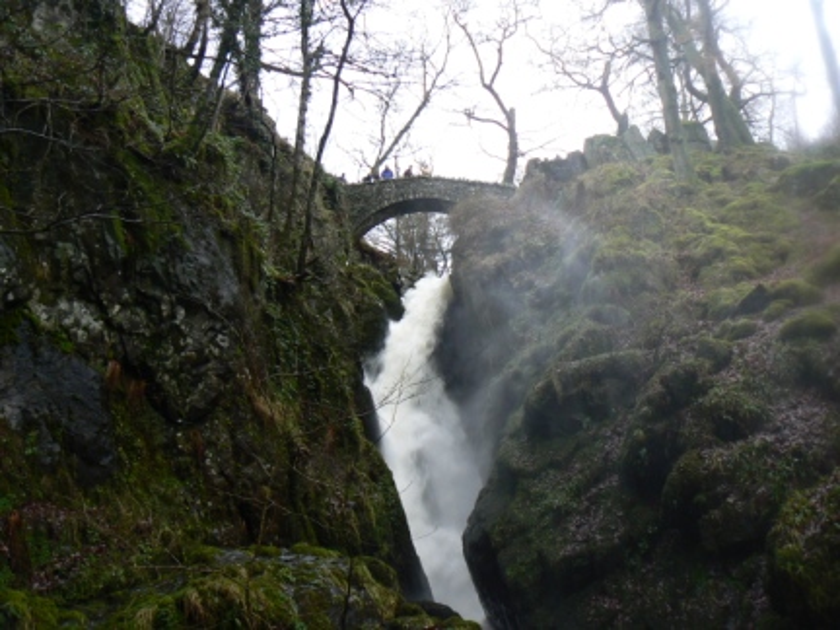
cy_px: 315
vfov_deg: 39.7
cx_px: 420
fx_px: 874
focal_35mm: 36
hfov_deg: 51.4
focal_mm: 6
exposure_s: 1/30
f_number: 2.8
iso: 80
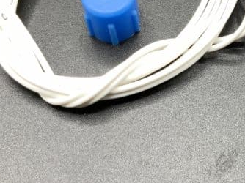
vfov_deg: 16.3
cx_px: 235
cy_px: 15
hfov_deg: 21.4
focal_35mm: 89
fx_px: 629
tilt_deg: -59.3
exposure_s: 1/120
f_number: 1.8
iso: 25
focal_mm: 3
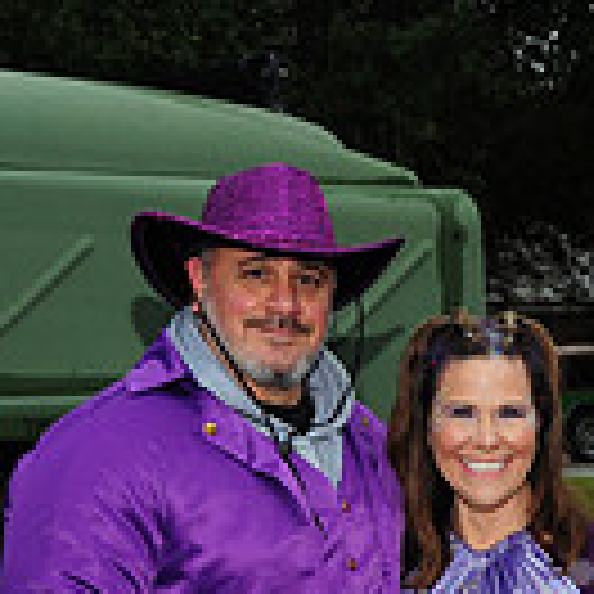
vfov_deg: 9.2
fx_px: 3630
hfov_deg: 9.1
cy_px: 796
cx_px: 932
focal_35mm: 187
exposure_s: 1/80
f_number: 8
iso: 250
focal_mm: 50
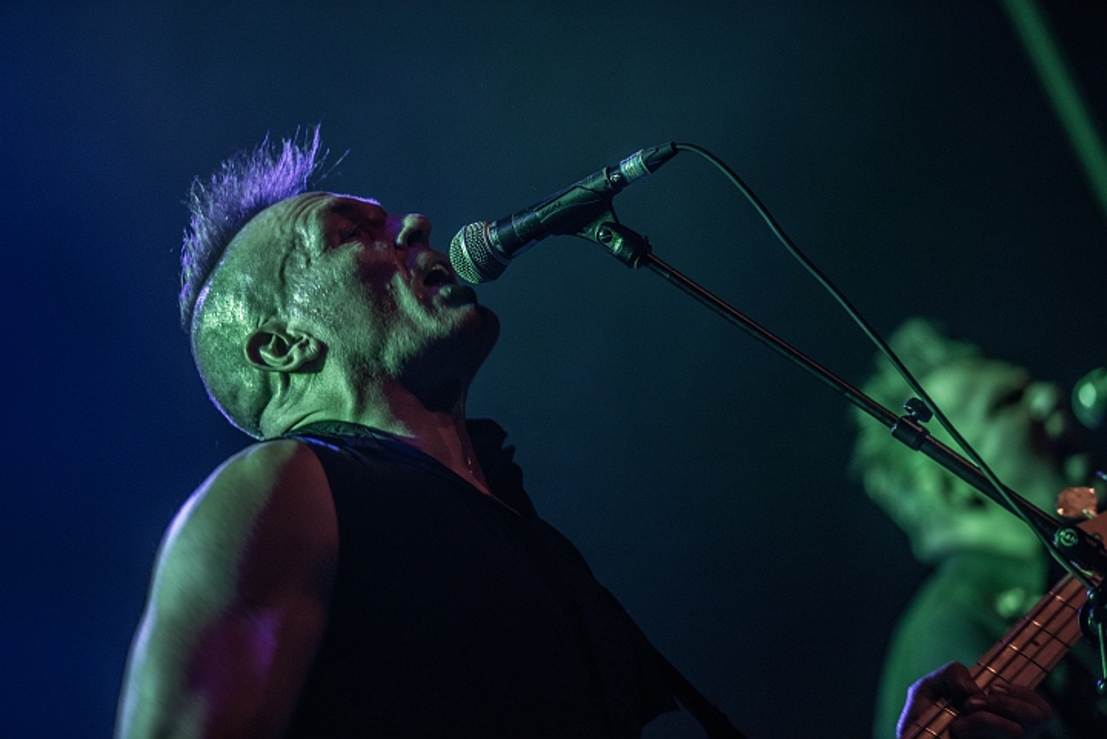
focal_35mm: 200
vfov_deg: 6.9
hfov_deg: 10.3
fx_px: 6153
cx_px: 554
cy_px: 370
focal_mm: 200
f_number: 2.8
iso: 2000
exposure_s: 1/100
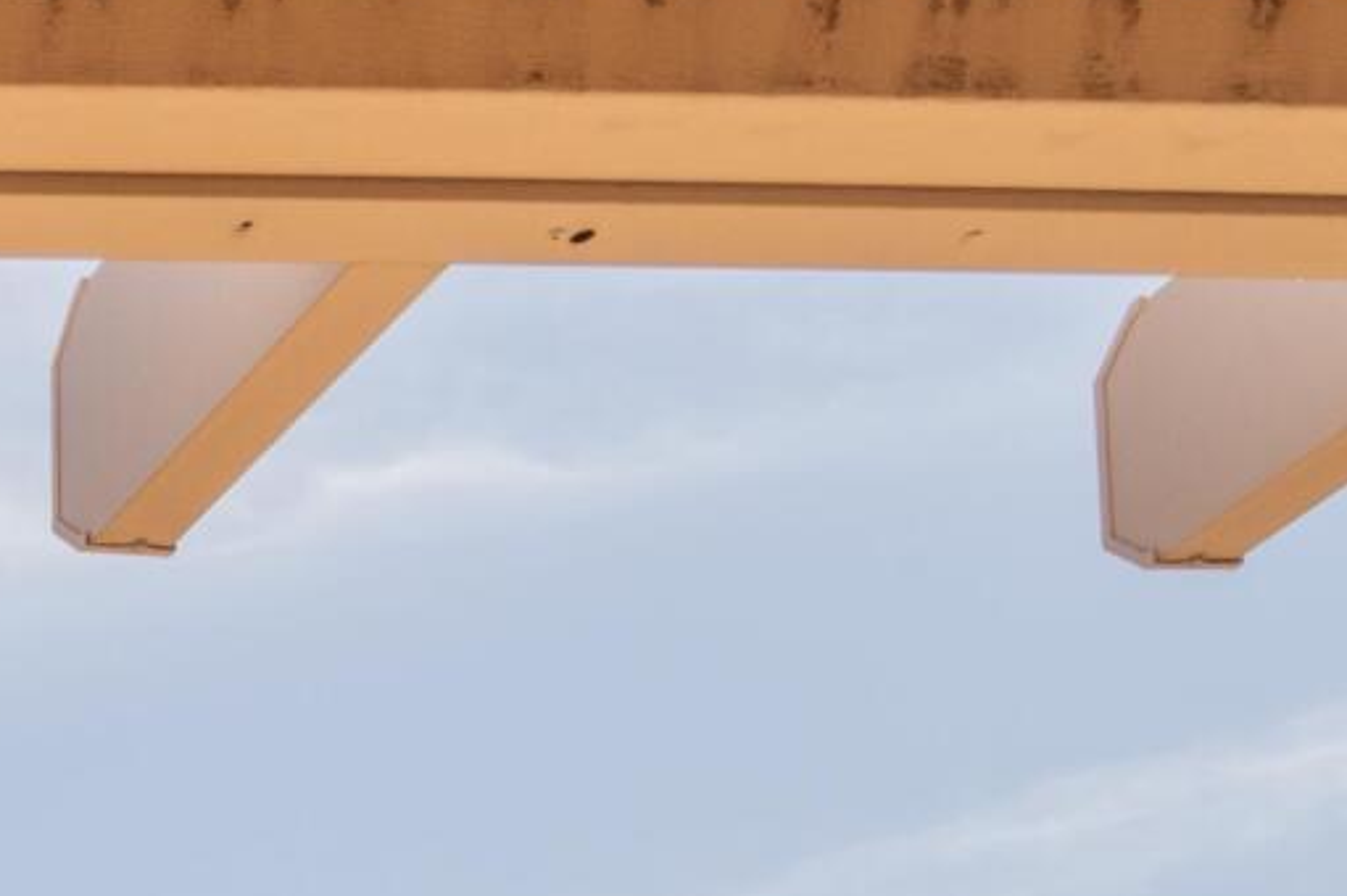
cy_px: 2511
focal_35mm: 94
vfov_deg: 10.9
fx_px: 3515
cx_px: -1782
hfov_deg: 14.8
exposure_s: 1/80
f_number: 22
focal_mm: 16
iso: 320
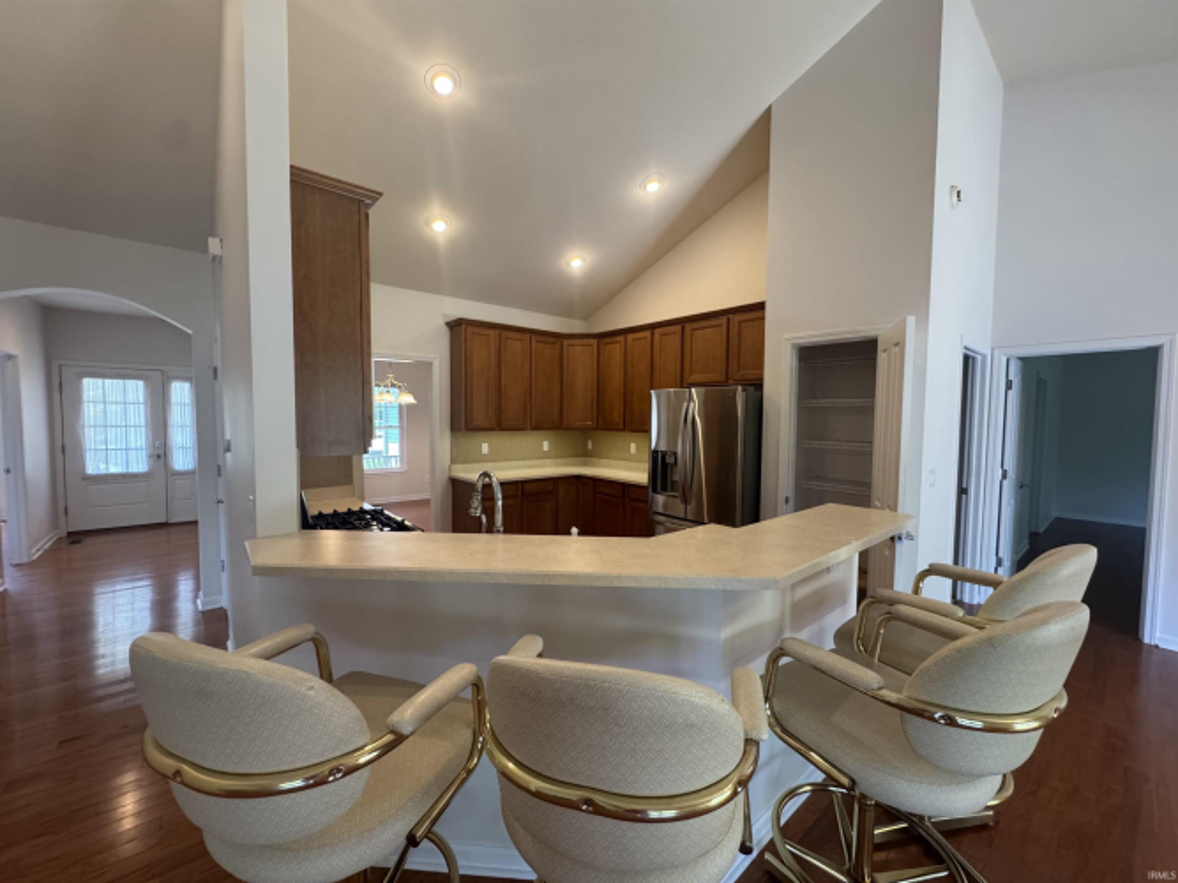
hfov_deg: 102.1
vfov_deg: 85.7
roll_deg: -0.1
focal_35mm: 14
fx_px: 476
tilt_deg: -2.7
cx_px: 589
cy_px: 442
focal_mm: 2.22
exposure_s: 1/120
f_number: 2.2
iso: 320
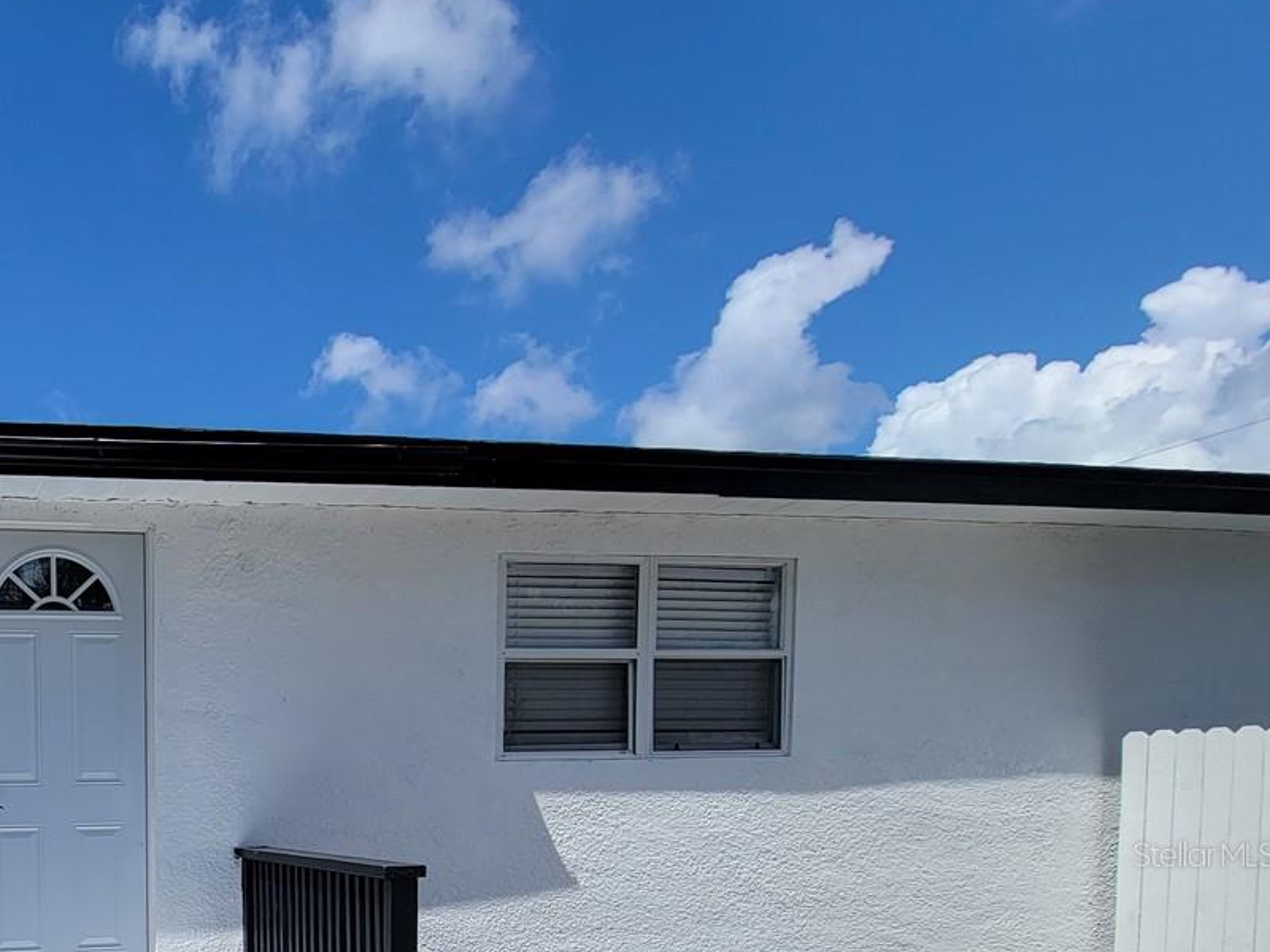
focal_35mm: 26
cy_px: 854
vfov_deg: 47.7
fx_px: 954
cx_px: 13
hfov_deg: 53.6
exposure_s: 1/2929
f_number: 2.2
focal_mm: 2.2
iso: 50
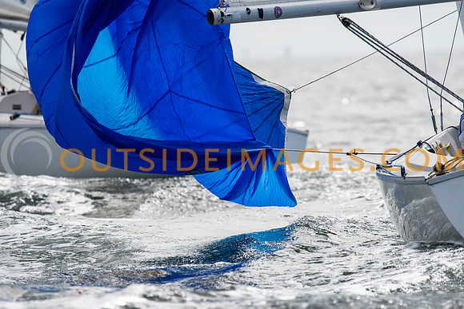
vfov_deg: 3.1
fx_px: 5801
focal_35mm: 450
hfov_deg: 4.6
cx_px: 232
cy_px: 154
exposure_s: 1/5000
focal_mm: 300
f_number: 5
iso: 320
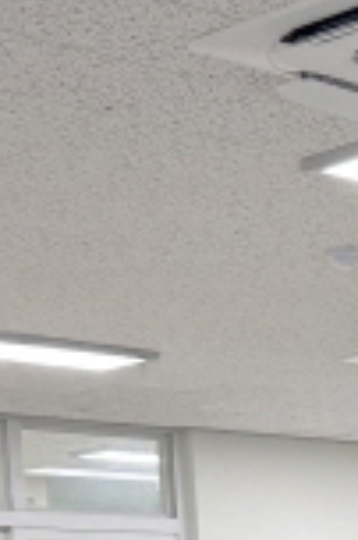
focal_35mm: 128
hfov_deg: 10.5
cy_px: 854
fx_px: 1914
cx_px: 443
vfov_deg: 14.7
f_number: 1.78
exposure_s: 1/120
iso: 125
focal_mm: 6.76
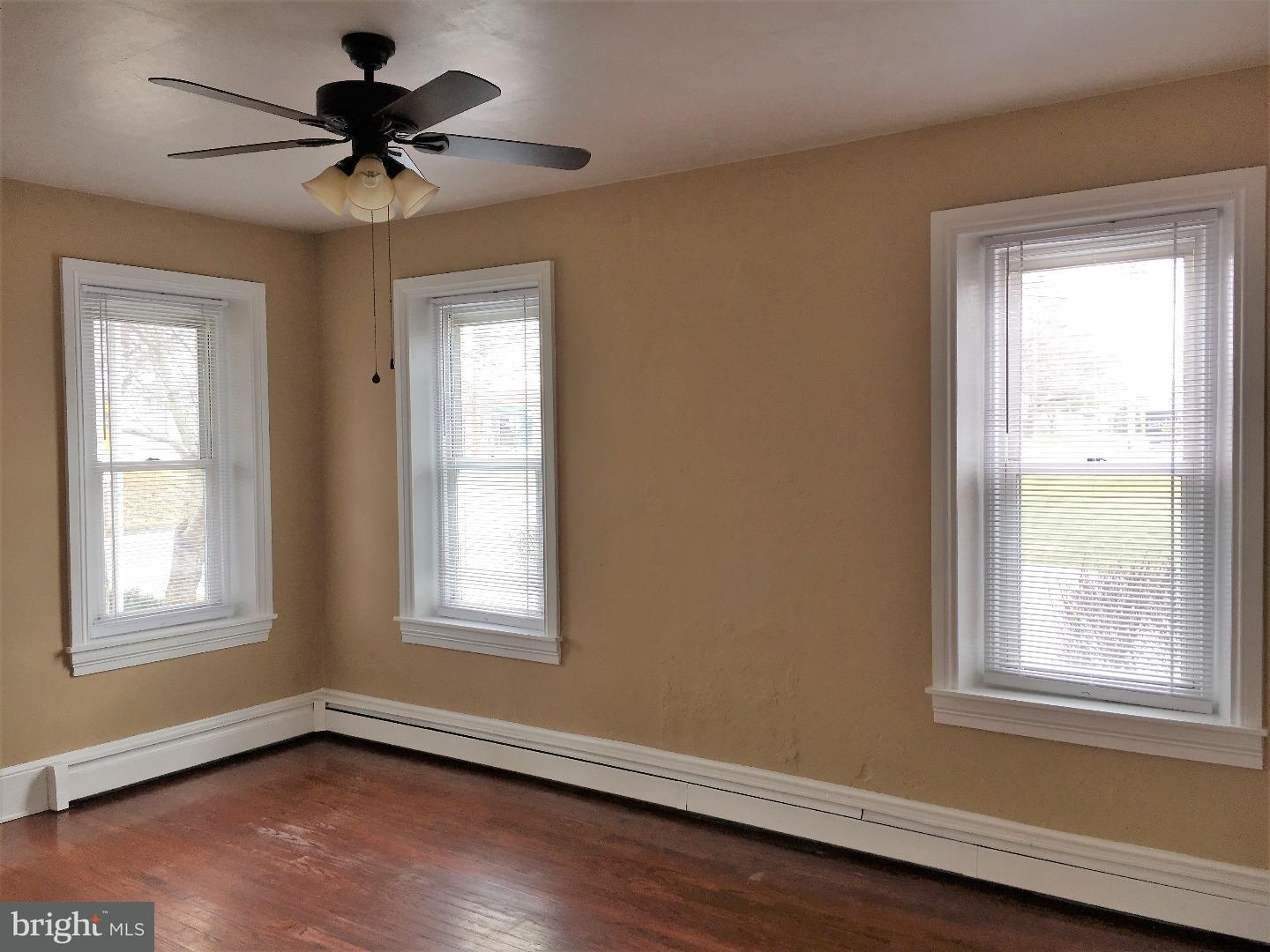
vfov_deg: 48.2
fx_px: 1064
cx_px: 635
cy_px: 476
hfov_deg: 61.7
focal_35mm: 29
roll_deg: -0.4
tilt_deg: -2.0
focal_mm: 4.15
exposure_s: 1/60
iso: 25
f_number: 2.2
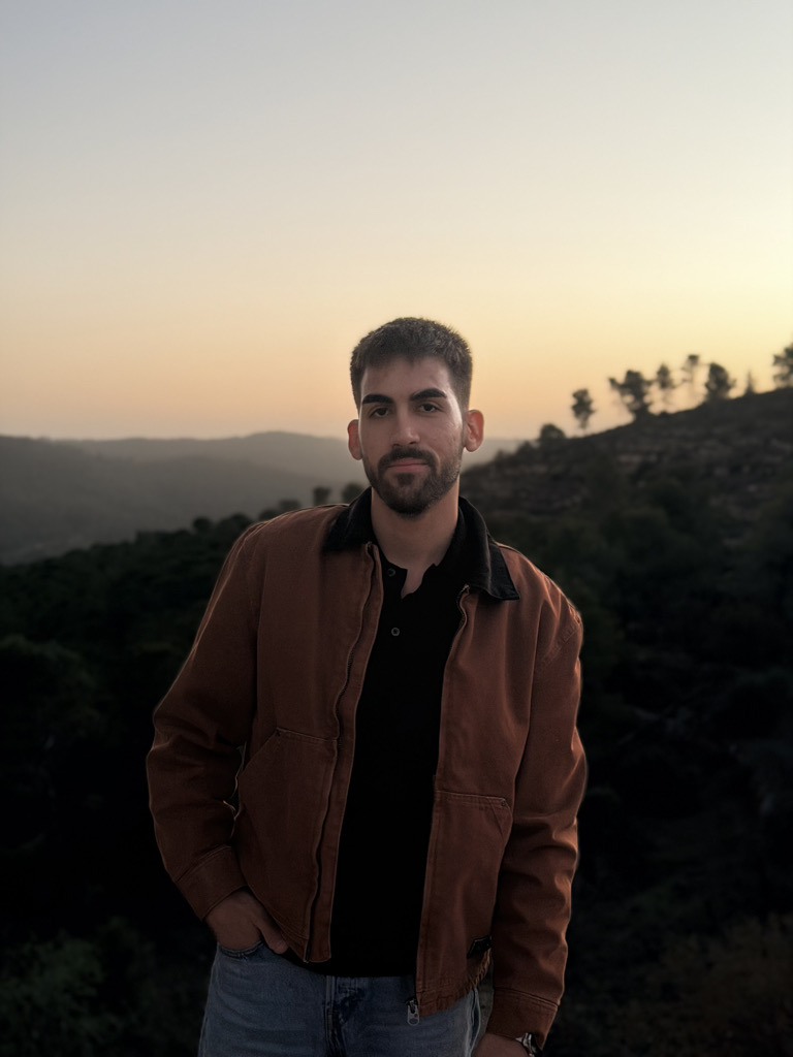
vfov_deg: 39.7
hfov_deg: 30.3
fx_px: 1466
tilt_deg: -3.8
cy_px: 528
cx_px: 396
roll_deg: +1.3
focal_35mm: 48
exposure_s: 1/122
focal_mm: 6.76
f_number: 1.78
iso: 100
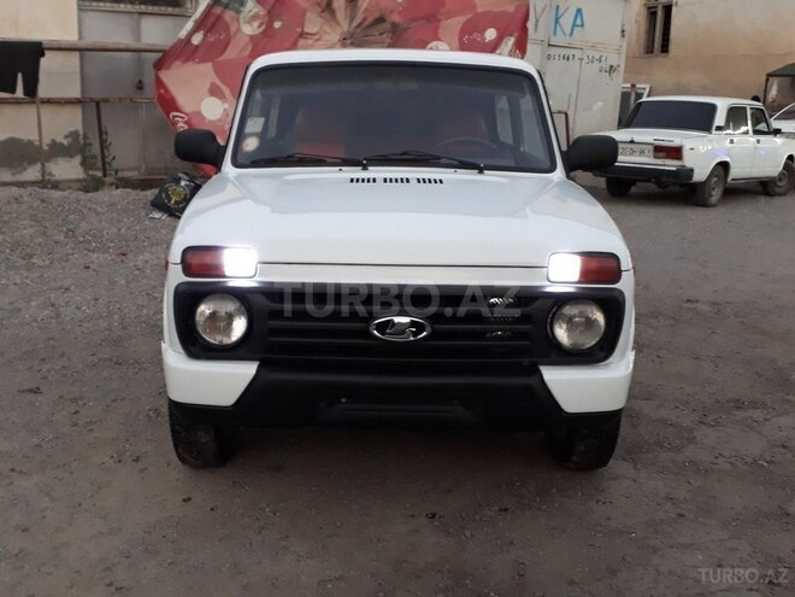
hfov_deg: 65.3
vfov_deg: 51.4
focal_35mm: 27
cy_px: 298
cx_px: 398
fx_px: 620
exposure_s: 1/17
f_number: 1.9
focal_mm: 3.6
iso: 250
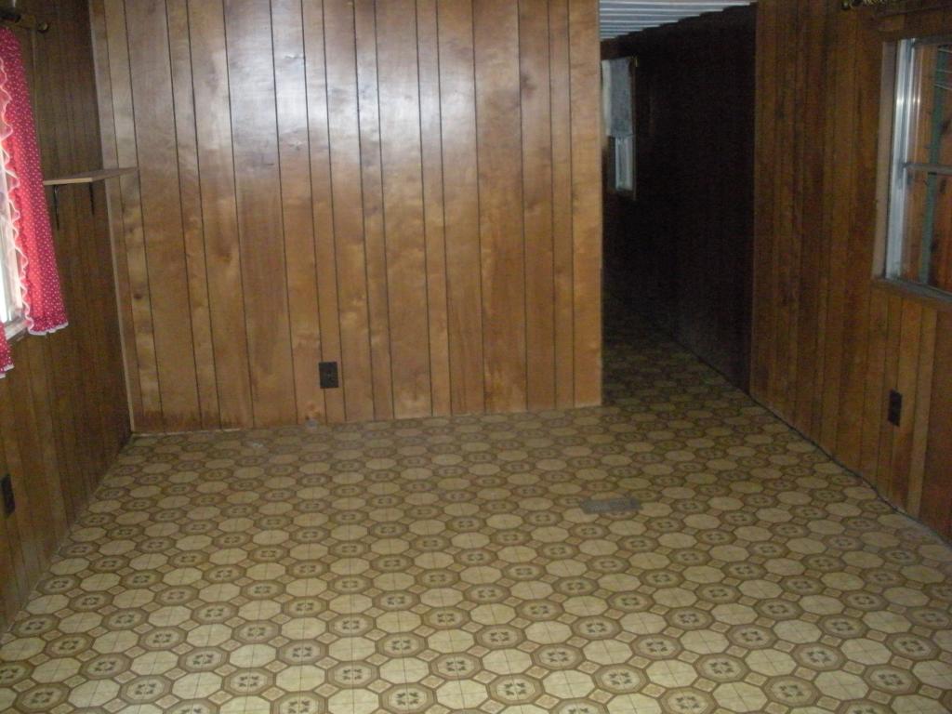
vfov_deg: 39.7
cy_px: 357
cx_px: 476
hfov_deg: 51.4
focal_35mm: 36
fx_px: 990
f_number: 3.5
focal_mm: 6.3
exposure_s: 1/60
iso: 800
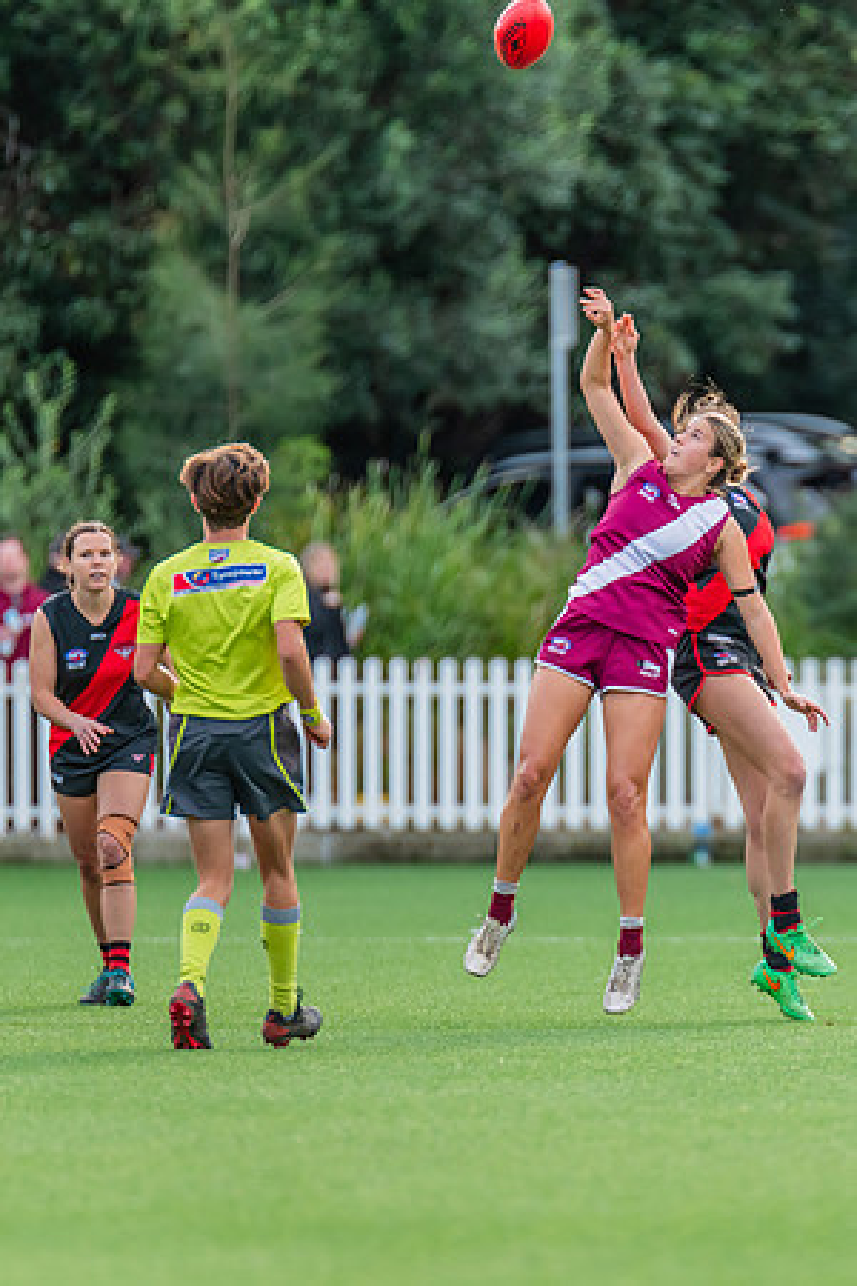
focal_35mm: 639
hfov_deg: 2.2
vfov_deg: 3.2
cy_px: 651
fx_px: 22829
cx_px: 799
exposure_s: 1/1000
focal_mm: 420
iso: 800
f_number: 4
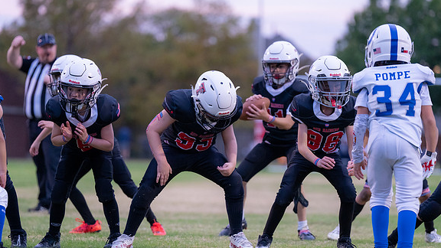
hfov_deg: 10.2
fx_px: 2479
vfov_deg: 5.7
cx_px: 217
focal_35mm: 212
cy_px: 141
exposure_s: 1/1250
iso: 3200
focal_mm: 162
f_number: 2.8
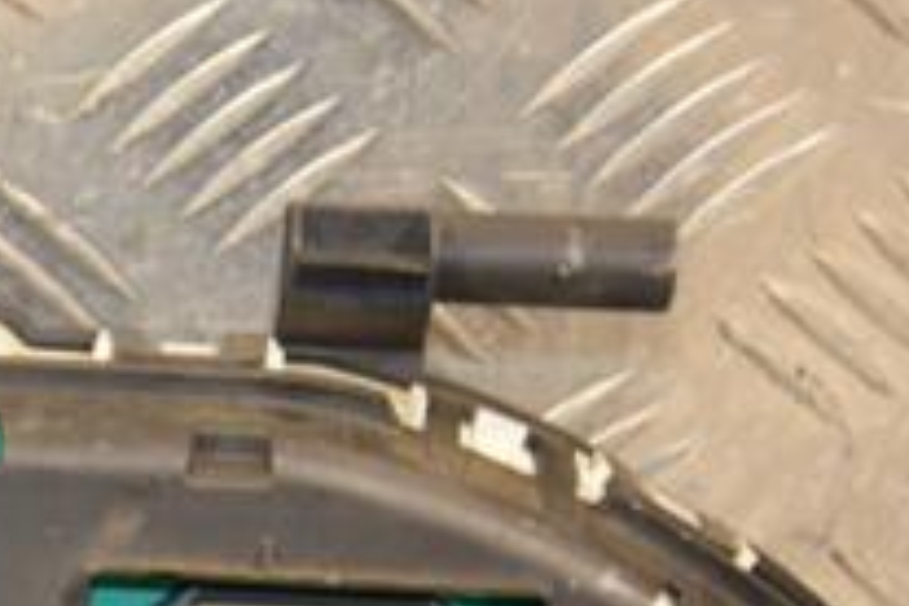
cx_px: -360
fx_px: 6363
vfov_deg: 5.4
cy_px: 720
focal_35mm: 252
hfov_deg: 8.0
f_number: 5
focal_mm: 58
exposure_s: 1/125
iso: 800
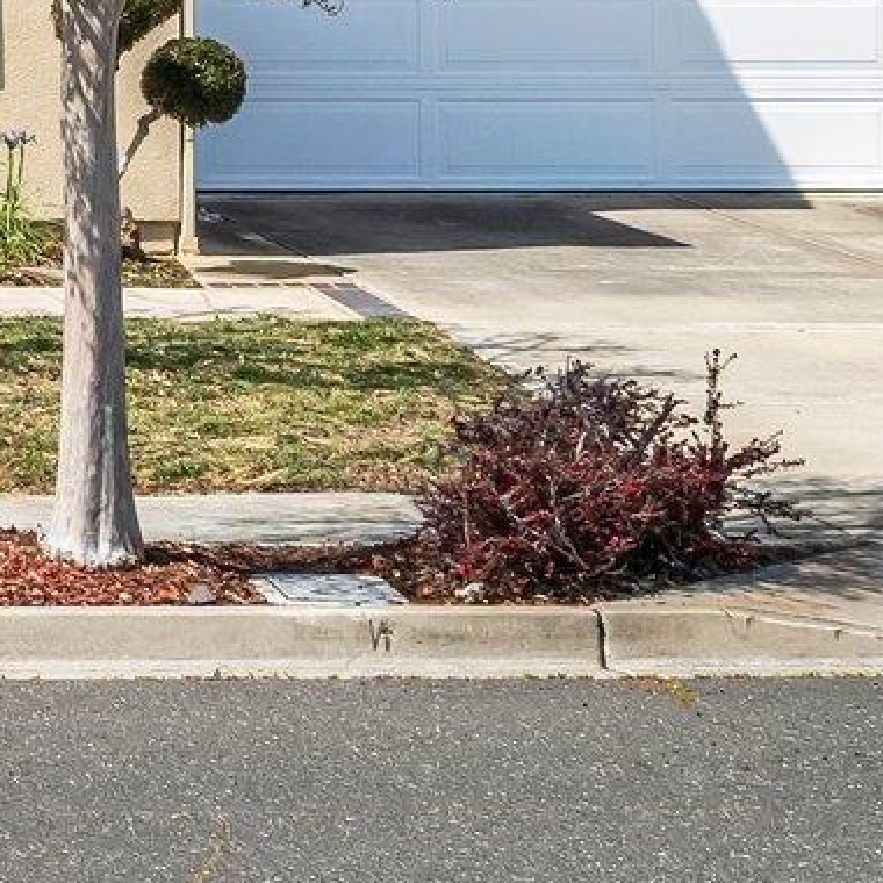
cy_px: -617
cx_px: -709
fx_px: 4762
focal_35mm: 165
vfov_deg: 10.1
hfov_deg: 10.0
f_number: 10
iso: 100
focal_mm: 24
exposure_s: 1/200
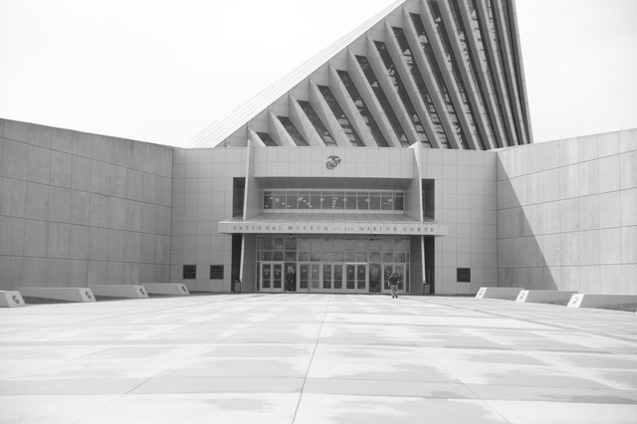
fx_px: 884
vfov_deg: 27.0
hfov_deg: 39.6
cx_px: 318
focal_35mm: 50
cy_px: 212
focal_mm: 50
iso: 640
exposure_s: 1/4000
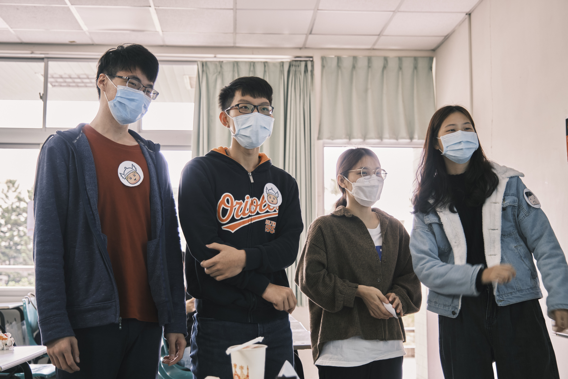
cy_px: 190
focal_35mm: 47
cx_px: 284
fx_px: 741
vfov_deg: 28.6
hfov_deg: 41.9
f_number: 2.8
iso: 800
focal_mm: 31.1
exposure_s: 1/60
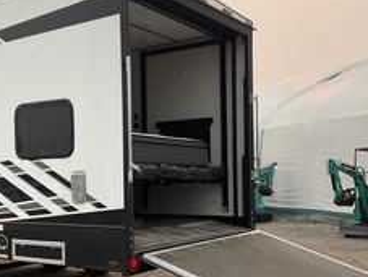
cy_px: 185
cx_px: 186
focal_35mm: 51
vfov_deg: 28.5
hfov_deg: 37.4
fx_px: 543
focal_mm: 3
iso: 25
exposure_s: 1/613
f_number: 1.8
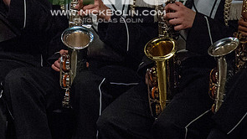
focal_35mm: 1234
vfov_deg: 1.0
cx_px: 108
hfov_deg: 1.8
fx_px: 8083
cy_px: -18
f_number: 5.6
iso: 5000
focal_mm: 600
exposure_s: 1/400
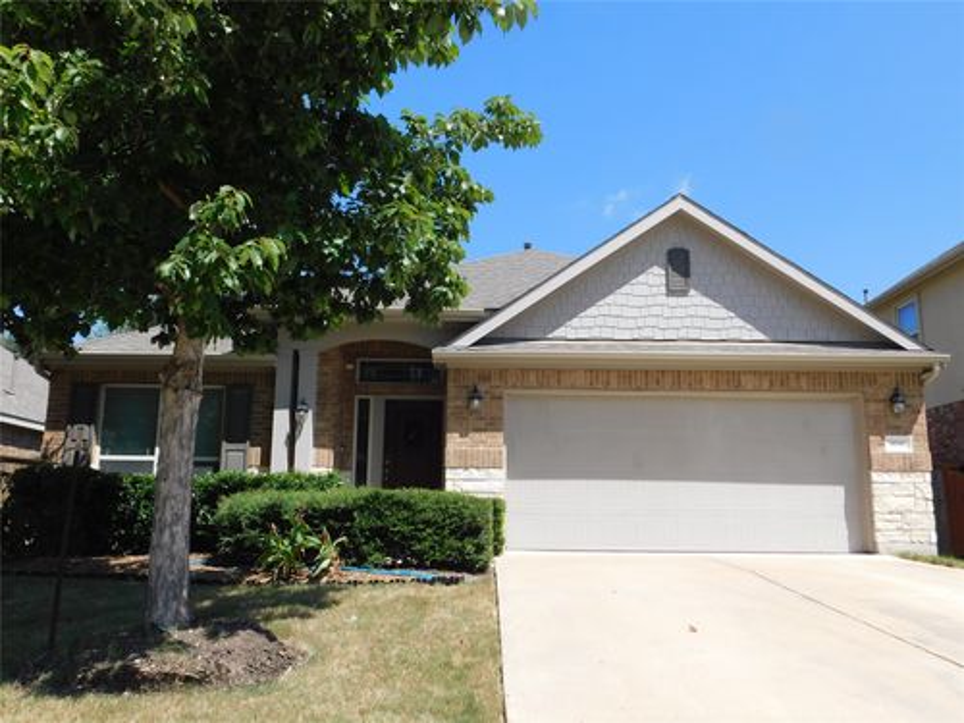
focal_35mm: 30
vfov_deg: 46.8
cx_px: 482
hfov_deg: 60.0
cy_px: 362
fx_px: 835
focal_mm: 5.3
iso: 125
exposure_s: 1/1000
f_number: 3.2
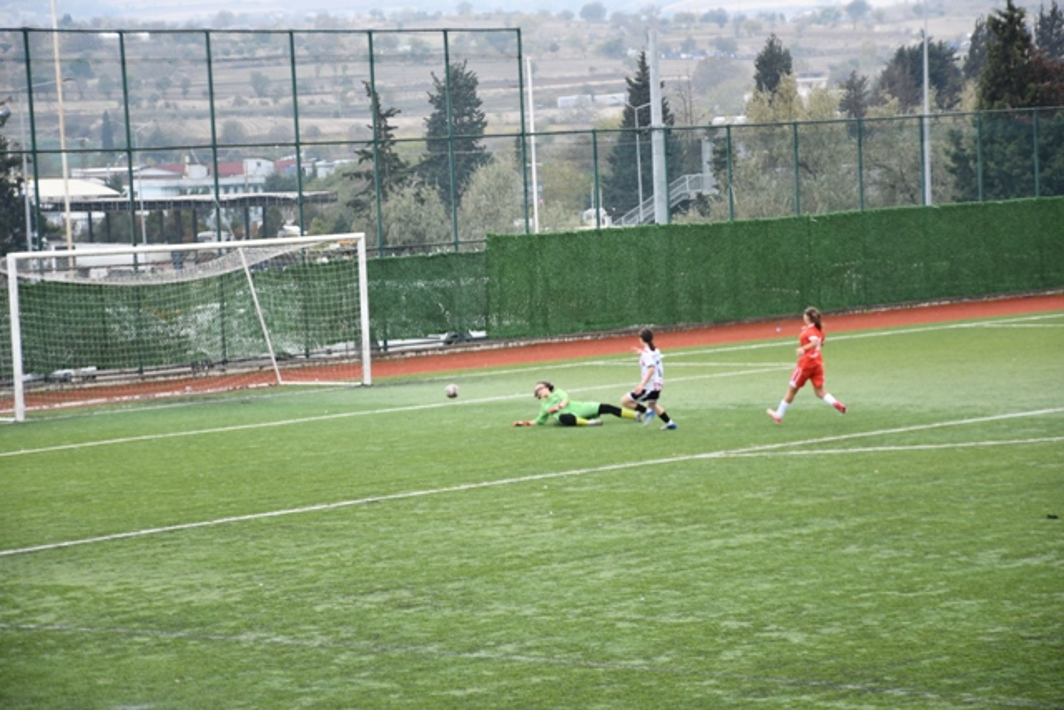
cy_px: 355
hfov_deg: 15.2
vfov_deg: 10.2
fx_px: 3991
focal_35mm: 135
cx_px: 532
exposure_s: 1/250
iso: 450
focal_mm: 90
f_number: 5.3
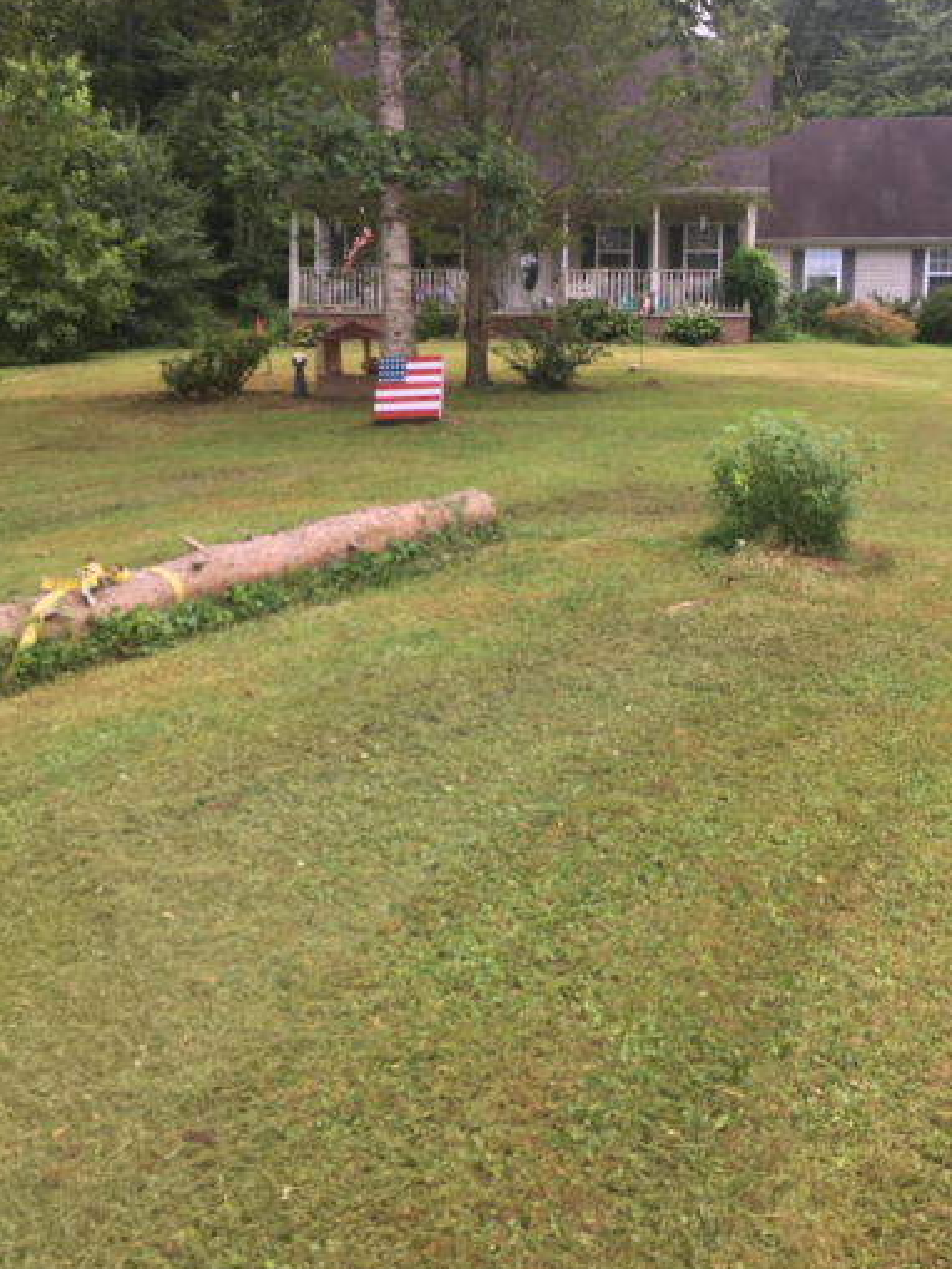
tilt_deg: -5.2
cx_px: 538
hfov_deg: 37.7
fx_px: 1393
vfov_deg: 48.7
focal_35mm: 38
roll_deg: -1.1
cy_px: 517
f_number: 2.2
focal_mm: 4.15
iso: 25
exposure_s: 1/60
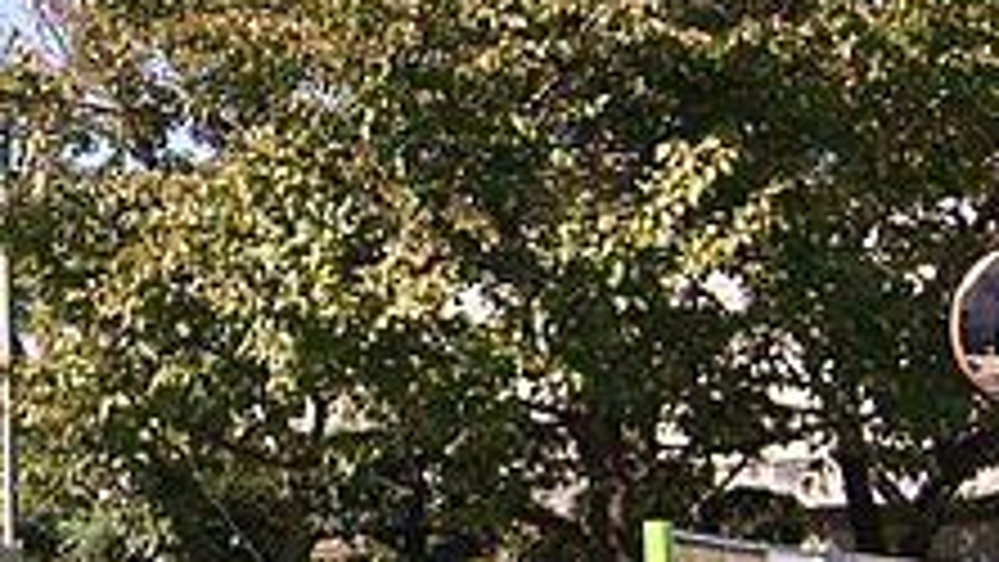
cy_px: 306
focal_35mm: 112
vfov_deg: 10.8
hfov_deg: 18.4
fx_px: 2968
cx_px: -94
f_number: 2.8
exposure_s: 1/800
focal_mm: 7.9
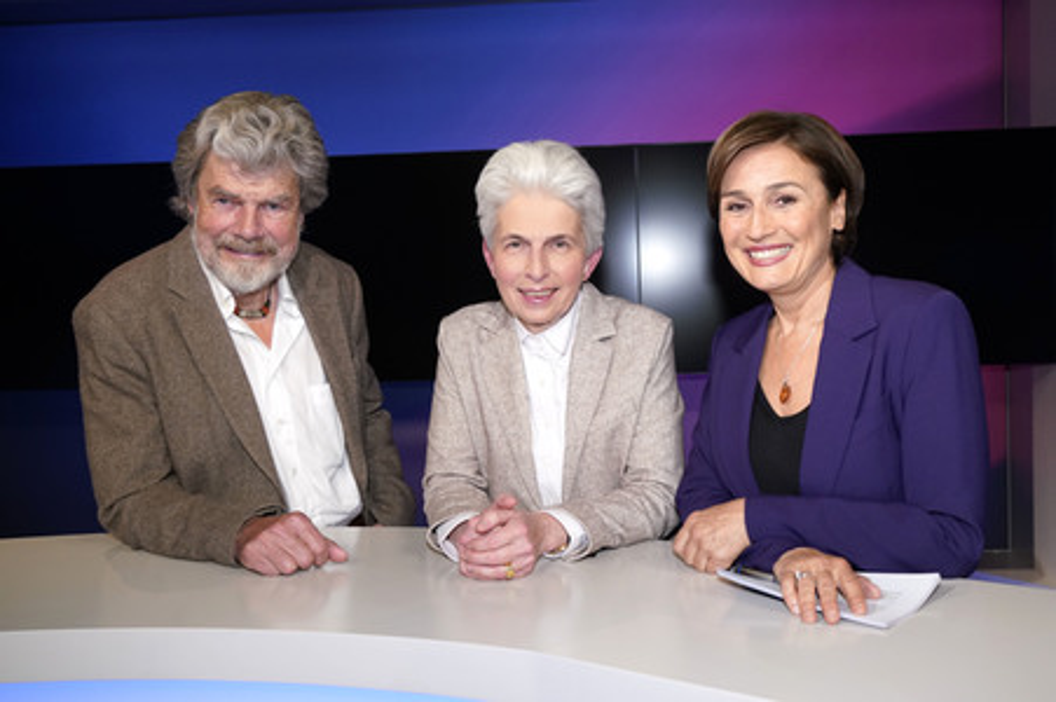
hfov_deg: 60.3
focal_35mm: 31
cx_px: 528
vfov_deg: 42.3
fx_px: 909
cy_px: 351
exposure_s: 1/160
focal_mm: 31
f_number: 5
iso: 2000
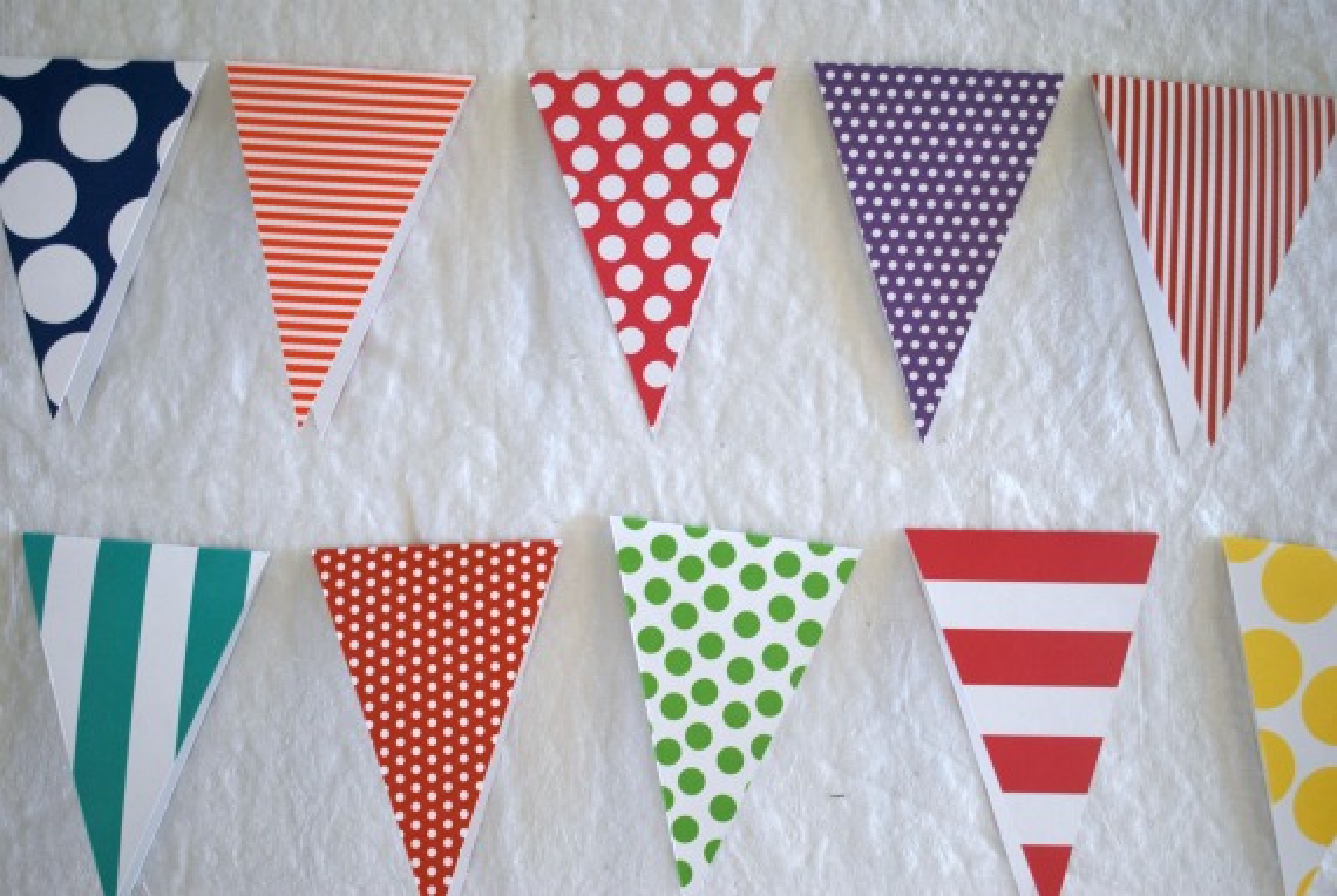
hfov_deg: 46.3
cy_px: 448
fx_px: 1562
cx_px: 668
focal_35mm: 42
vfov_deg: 32.0
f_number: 4.5
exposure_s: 1/30
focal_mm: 28
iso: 200
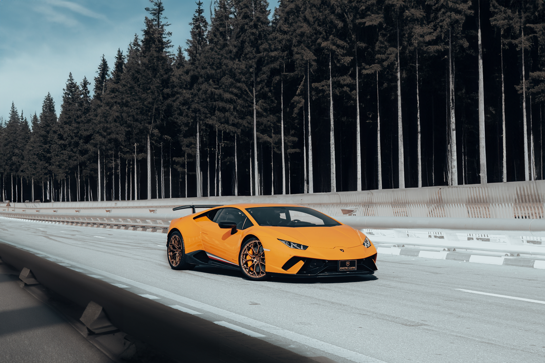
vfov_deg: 25.1
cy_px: 182
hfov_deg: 36.9
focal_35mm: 54
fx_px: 817
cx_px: 272
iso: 100
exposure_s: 1/1250
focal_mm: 36
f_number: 5
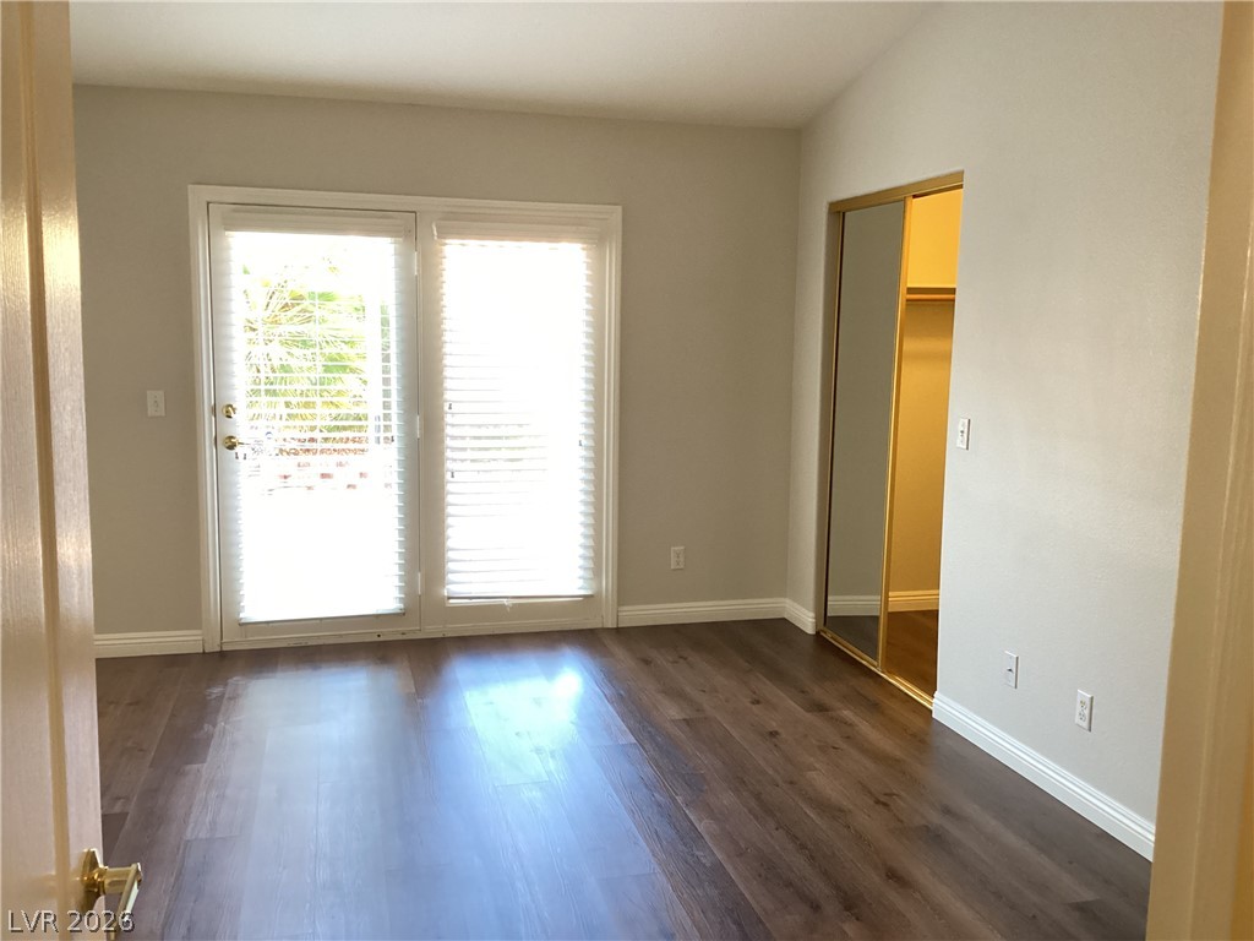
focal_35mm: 31
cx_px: 627
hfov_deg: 58.4
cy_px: 470
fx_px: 1123
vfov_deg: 45.4
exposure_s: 1/50
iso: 400
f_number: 2.4
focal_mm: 3.3
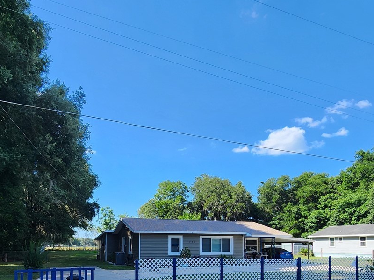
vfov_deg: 48.7
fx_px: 281
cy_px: 240
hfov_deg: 66.3
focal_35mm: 26
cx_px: 139
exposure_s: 1/871
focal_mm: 2.2
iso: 50
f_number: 2.2
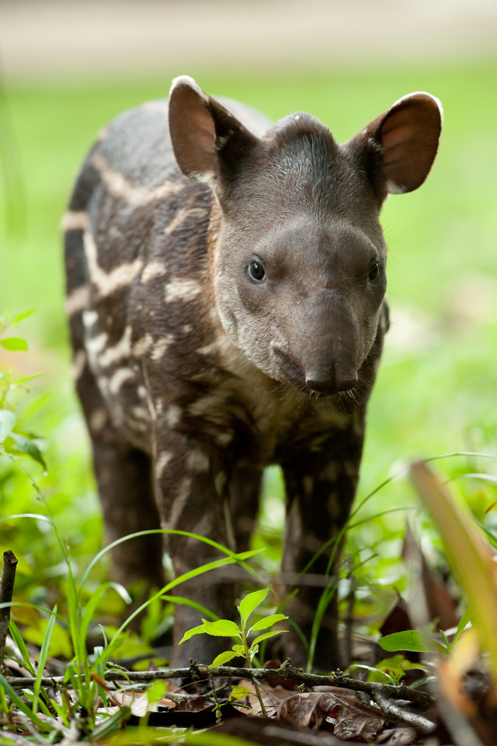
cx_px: 248
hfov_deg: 3.4
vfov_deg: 5.2
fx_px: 8283
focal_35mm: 400
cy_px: 373
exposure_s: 1/320
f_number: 4.5
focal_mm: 400
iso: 2000
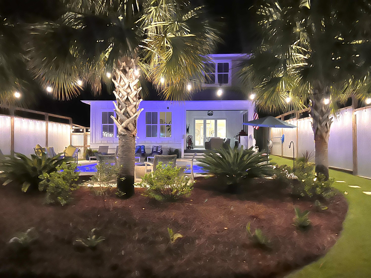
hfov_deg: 67.3
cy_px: 139
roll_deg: +0.0
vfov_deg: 53.1
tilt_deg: +1.8
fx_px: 279
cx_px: 186
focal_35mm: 26
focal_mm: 5.7
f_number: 1.5
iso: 1000
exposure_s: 1/17
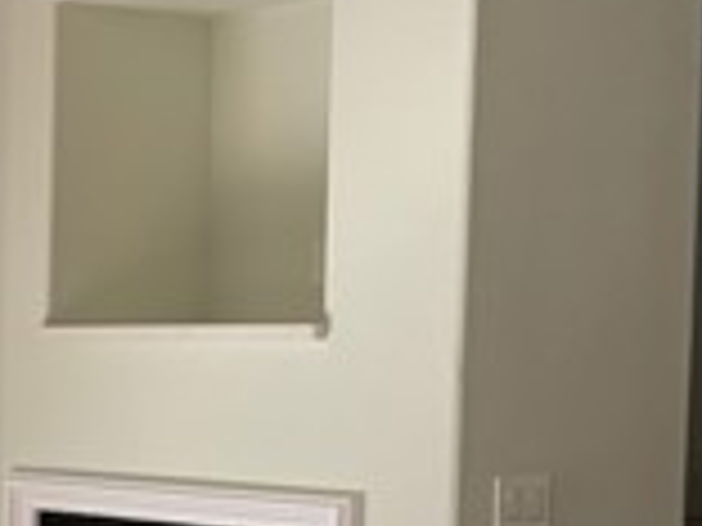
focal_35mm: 107
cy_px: 508
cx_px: -580
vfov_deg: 13.7
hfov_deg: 15.6
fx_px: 2170
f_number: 1.6
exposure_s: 1/348
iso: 64
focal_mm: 5.96
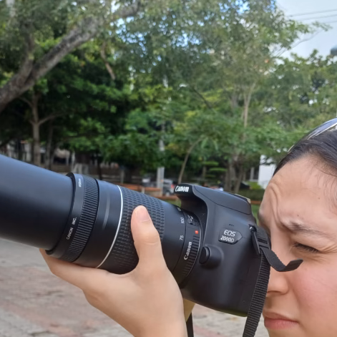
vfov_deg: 34.4
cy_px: 265
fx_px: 529
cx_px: 160
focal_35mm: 48
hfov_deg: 35.3
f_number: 1.8
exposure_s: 1/443
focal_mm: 4.65
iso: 50
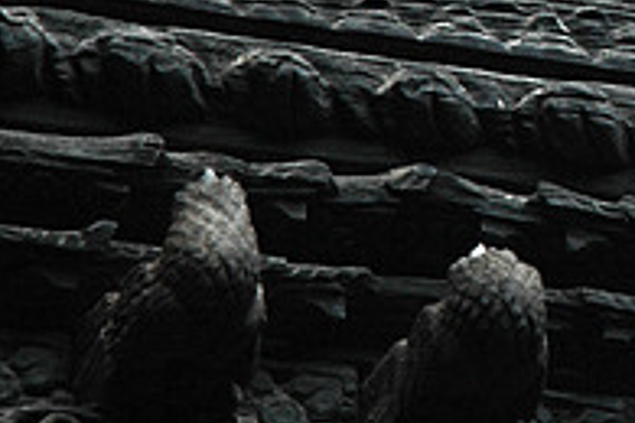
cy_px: -138
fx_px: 6649
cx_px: 925
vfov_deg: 3.6
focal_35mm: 377
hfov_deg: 5.4
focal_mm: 70
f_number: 4.5
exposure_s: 1/40
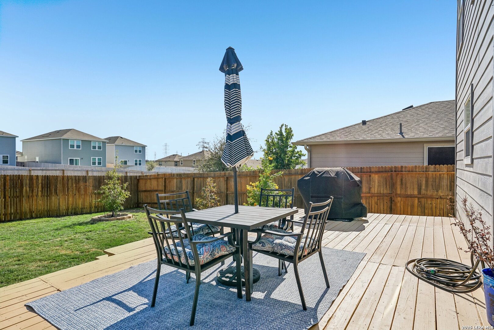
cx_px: 247
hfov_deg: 84.0
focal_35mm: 20
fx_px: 274
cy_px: 165
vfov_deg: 61.9
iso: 200
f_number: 8
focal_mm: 20
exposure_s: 1/1250
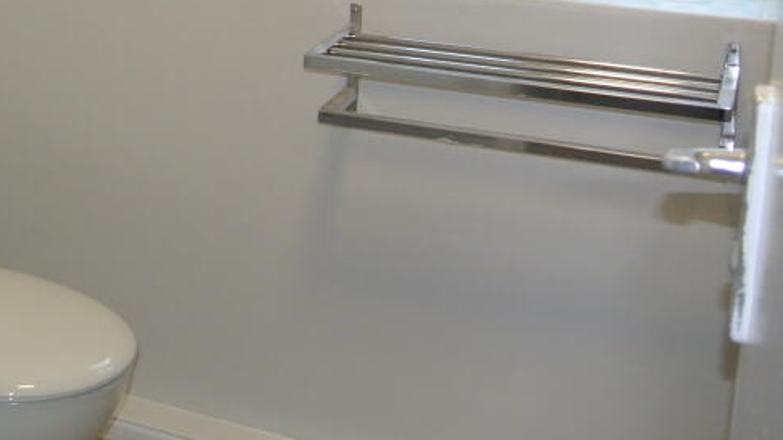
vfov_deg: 18.0
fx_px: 1329
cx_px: -31
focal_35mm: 64
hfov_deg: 30.2
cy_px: -76
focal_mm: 11
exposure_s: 1/60
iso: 640
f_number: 3.5
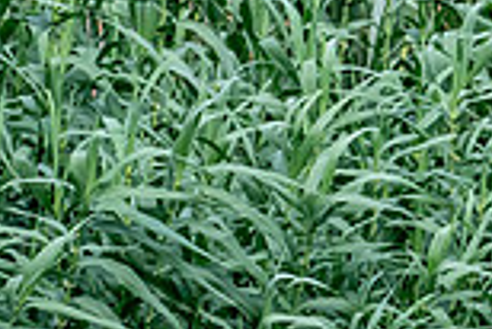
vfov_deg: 1.1
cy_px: -21
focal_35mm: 1300
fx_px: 17783
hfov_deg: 1.6
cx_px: 792
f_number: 5.6
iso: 1250
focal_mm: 230
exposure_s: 1/2000
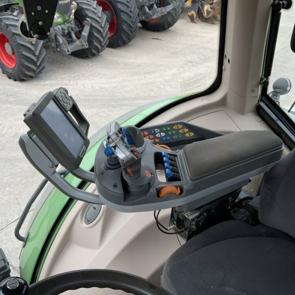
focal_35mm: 35
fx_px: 337
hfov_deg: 47.2
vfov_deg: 47.2
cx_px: 148
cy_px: 149
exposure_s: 1/122
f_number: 1.8
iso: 25
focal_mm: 3
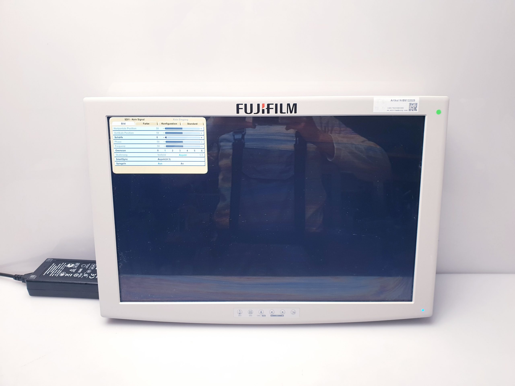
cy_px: 193
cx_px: 258
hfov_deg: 67.3
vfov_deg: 53.1
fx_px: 387
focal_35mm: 26
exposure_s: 1/50
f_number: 2.4
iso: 100
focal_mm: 4.3
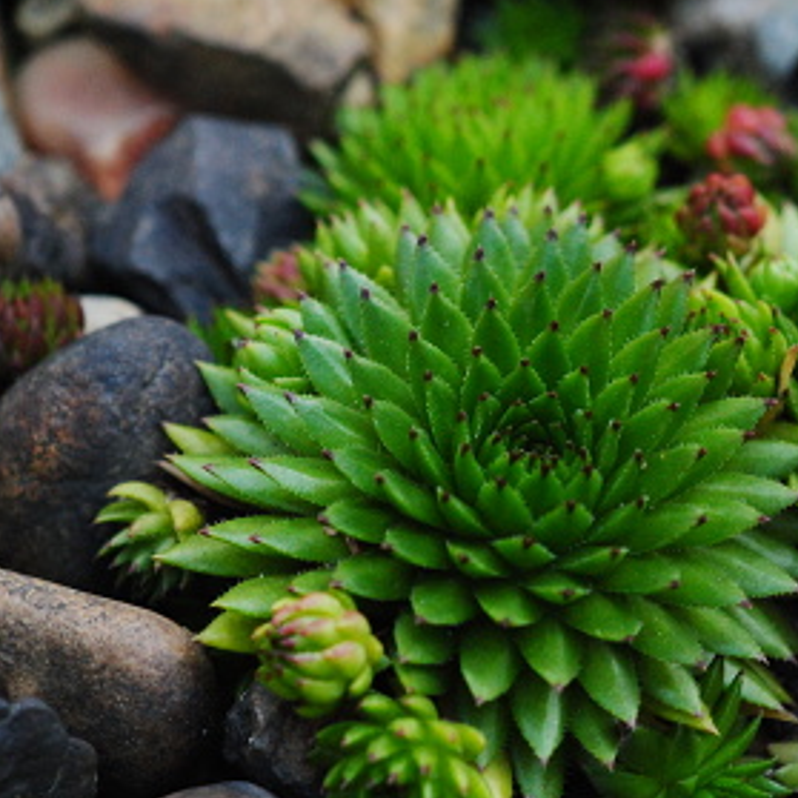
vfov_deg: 9.4
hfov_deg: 9.4
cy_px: 436
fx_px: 4870
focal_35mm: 187
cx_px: 563
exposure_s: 1/200
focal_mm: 85
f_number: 4.5
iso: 800
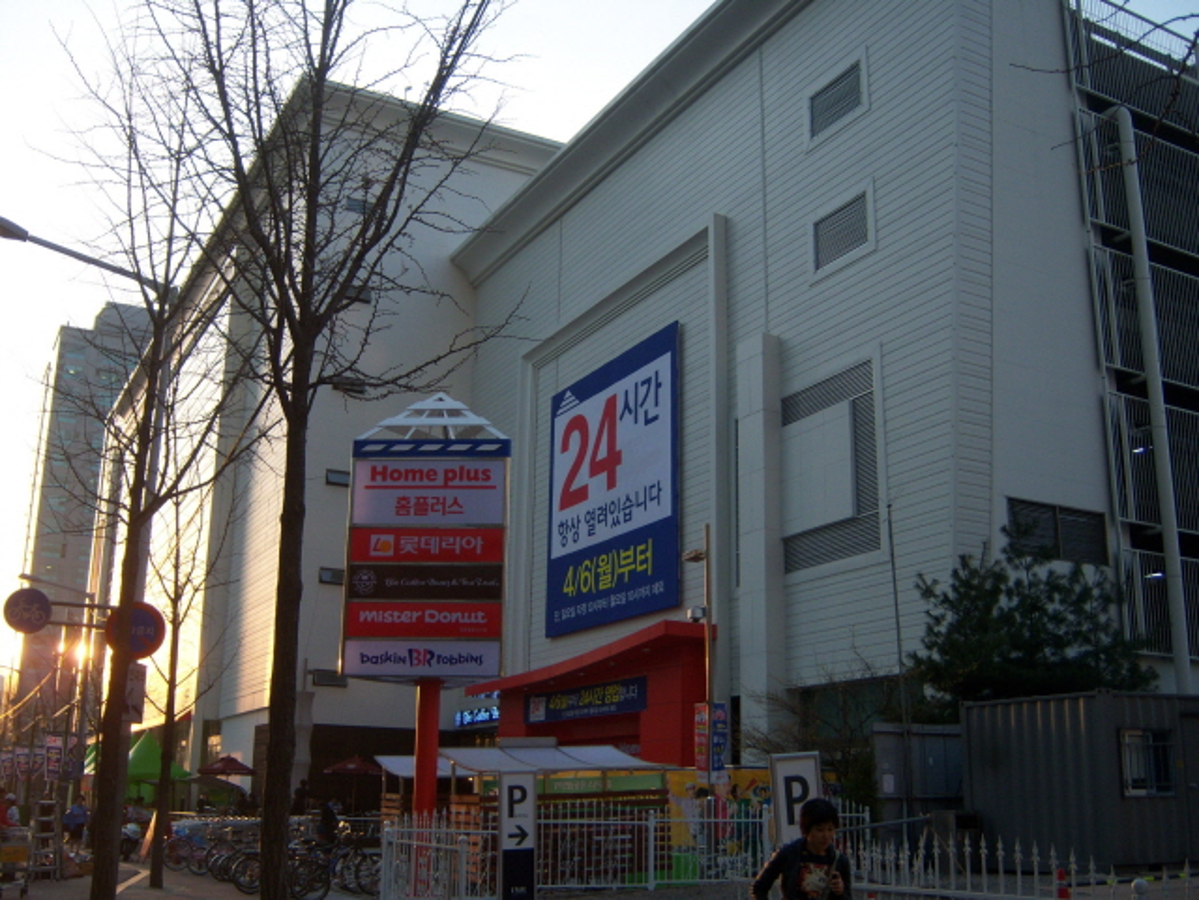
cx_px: 600
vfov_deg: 39.7
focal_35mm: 36
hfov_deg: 51.4
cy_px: 450
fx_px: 1247
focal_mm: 7.5
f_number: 2.8
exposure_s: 1/250
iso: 80
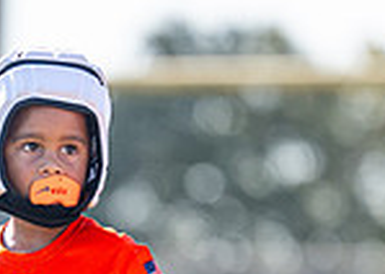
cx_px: 8
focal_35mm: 963
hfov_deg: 2.1
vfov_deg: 1.5
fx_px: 10515
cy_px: 328
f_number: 2.8
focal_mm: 194
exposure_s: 1/2000
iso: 200
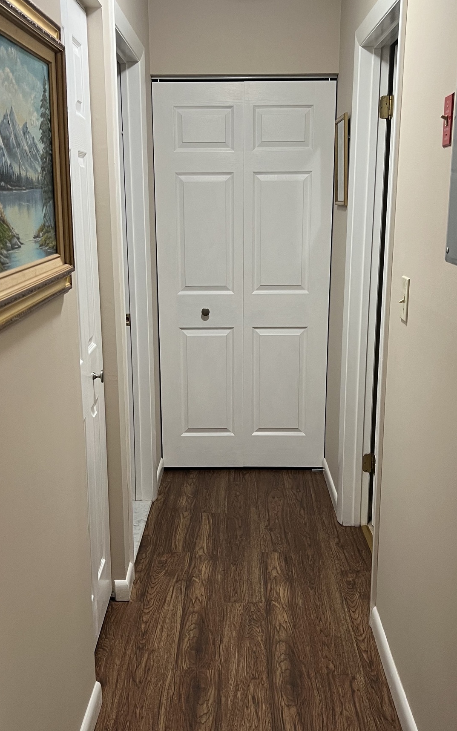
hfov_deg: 34.4
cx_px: 227
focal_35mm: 37
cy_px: 377
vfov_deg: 52.7
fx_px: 737
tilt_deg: -14.3
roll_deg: +0.2
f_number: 1.5
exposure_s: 1/60
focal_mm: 5.7
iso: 125
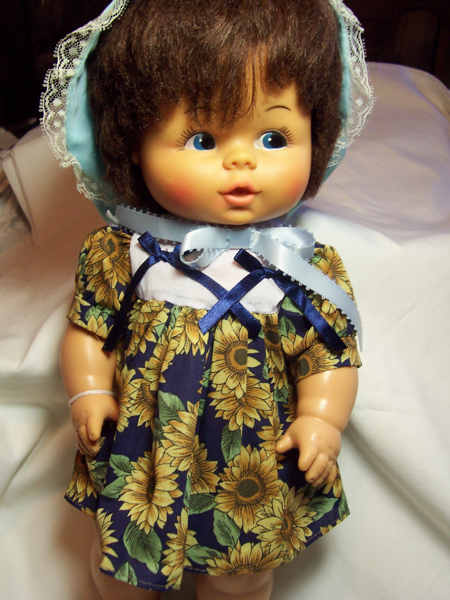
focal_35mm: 37
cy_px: 300
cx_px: 225
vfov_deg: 50.1
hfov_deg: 38.7
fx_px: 641
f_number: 2.8
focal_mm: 5.6
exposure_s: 1/30
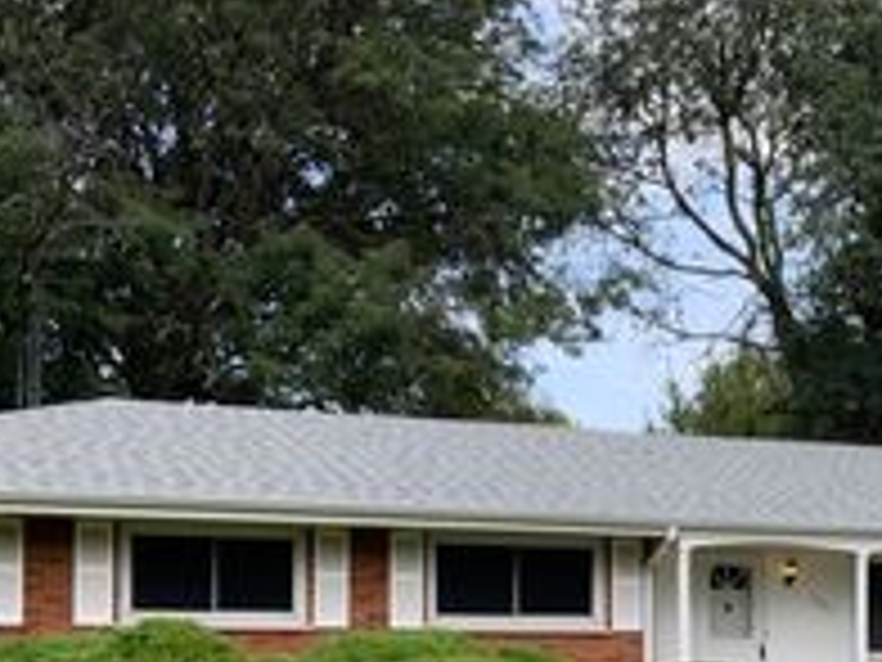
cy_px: 646
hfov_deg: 25.9
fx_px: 1885
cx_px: 693
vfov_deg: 19.4
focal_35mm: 74
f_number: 1.8
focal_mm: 3
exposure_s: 1/422
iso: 16
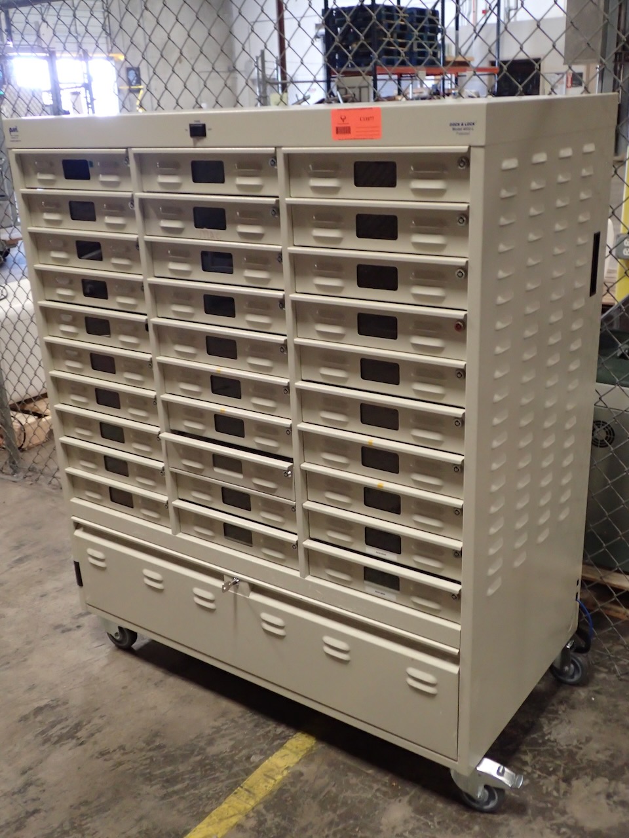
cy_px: 419
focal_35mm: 35
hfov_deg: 40.7
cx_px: 314
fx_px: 848
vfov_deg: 52.6
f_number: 2.6
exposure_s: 1/30
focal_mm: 6.42
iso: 640
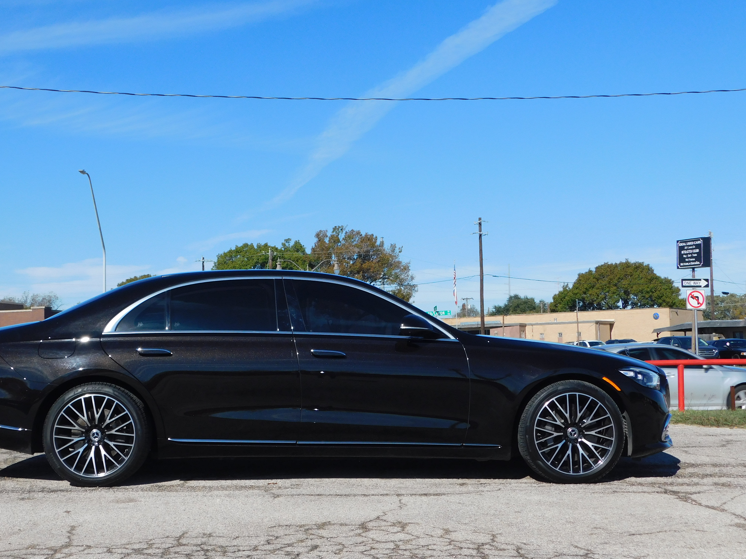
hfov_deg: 41.2
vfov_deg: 31.5
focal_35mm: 46
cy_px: 271
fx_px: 991
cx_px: 325
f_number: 7.2
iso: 125
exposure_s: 1/400
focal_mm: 7.1
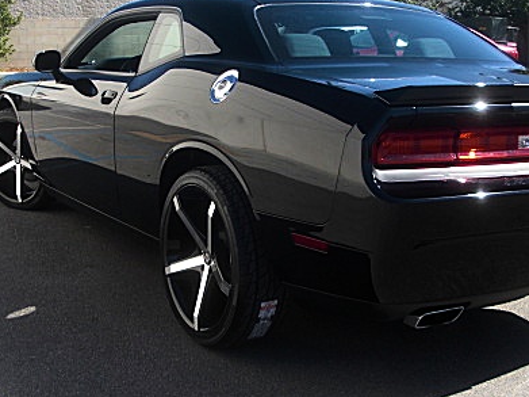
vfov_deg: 24.8
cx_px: 273
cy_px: 186
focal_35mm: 59
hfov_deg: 32.7
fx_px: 901
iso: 50
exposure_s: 1/400
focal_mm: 6.3
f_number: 2.8
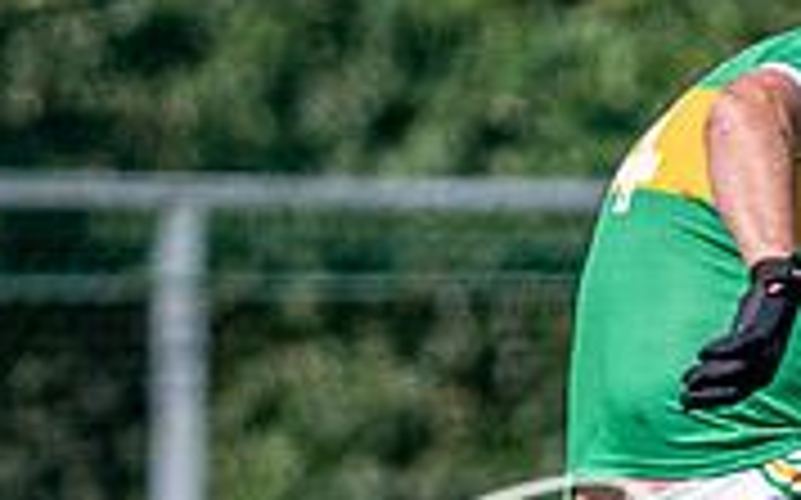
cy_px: 516
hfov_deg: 1.0
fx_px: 46403
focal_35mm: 2127
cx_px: 757
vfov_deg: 0.6
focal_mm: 300
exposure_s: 1/2000
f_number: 2.8
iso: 100
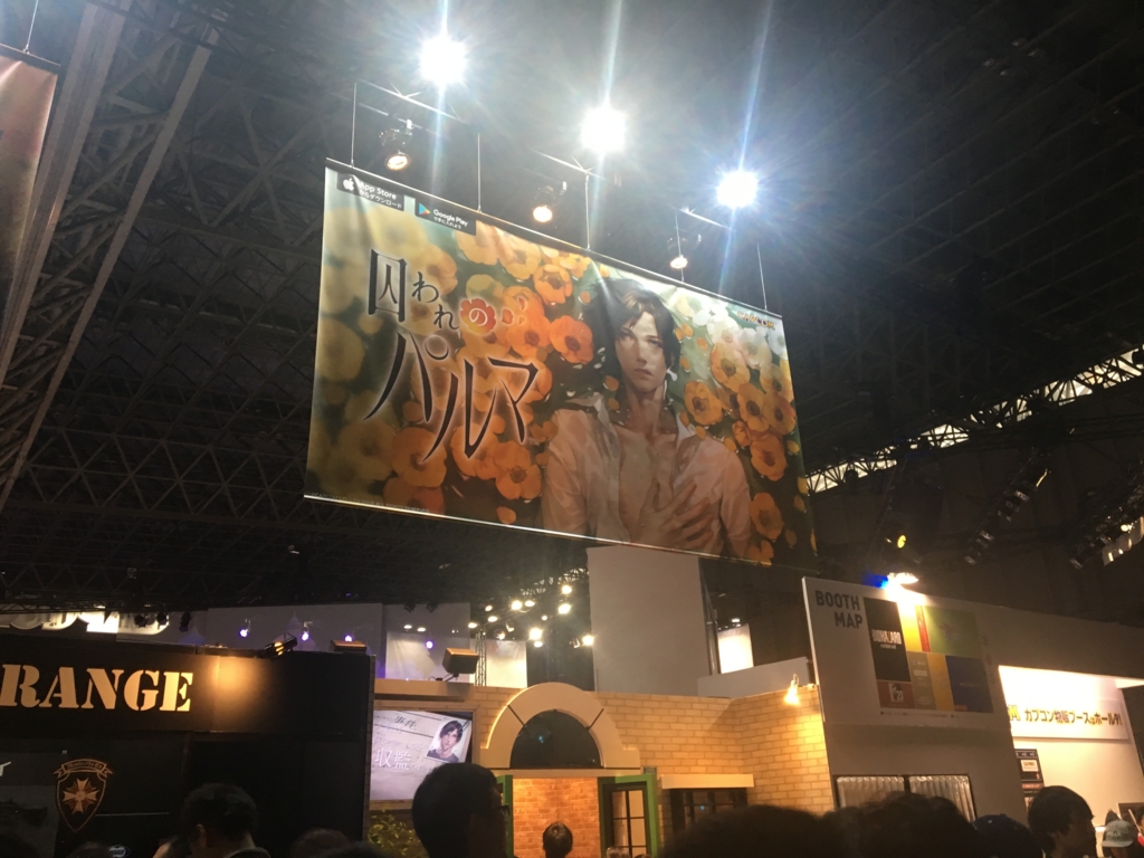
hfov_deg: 61.7
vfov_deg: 48.2
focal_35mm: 29
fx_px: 958
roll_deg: +2.4
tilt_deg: +18.8
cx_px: 572
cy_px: 429
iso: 80
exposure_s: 1/30
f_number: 2.2
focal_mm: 4.15
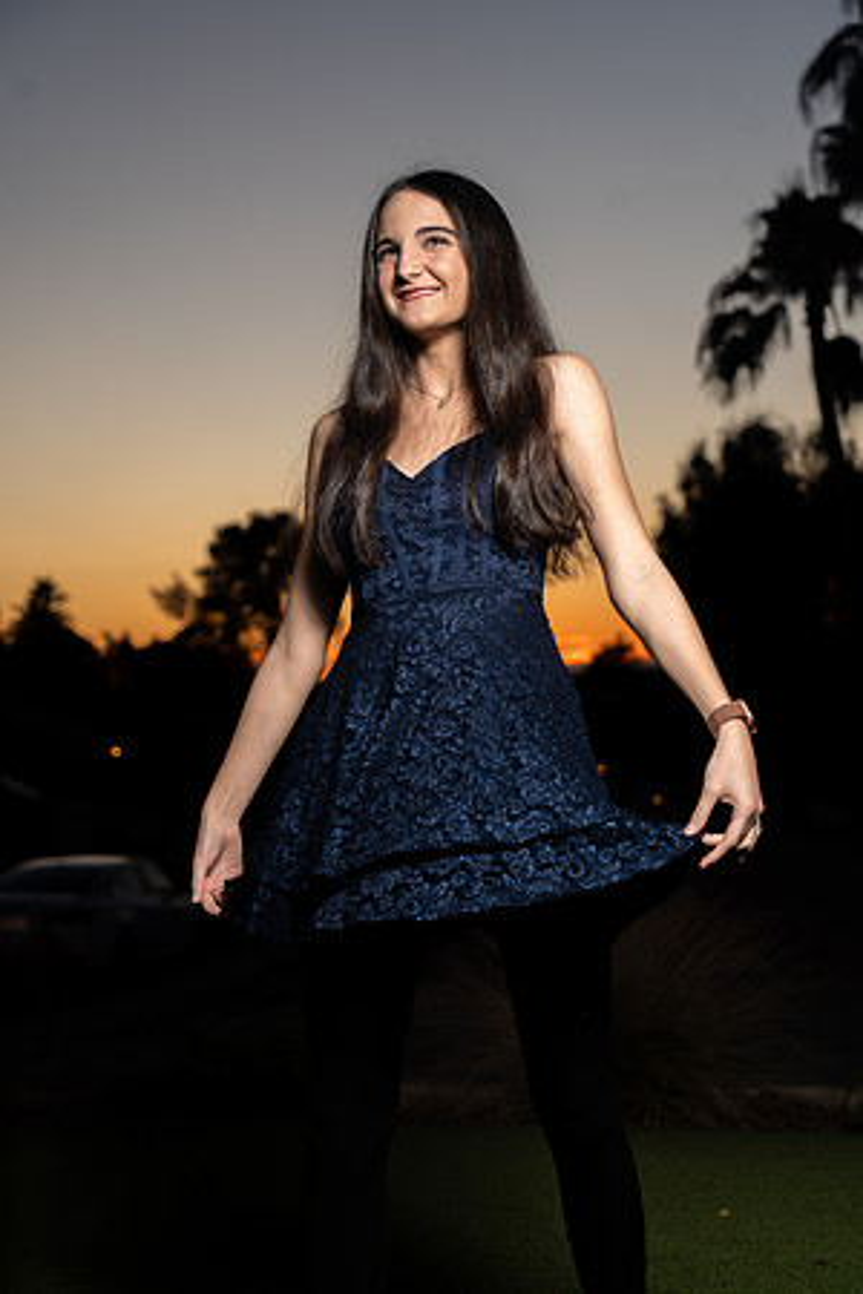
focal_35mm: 56
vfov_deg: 35.6
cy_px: 647
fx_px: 2014
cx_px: 432
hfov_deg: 24.2
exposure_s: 1/200
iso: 100
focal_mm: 56
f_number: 4
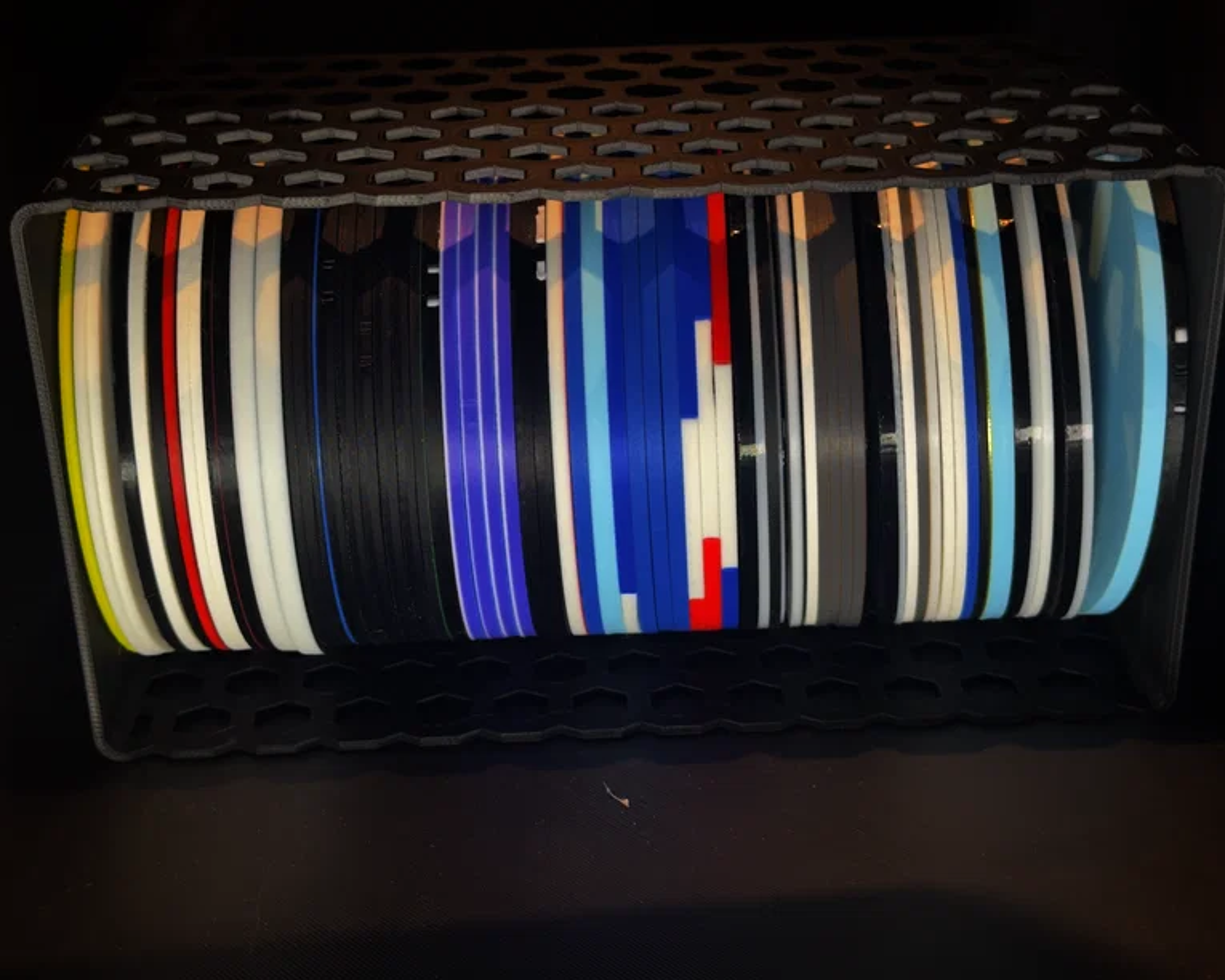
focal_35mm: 51
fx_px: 1849
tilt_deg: -24.5
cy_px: 496
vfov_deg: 29.7
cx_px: 629
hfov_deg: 36.7
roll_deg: +0.7
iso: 80
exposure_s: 1/121
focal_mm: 6.86
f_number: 1.78
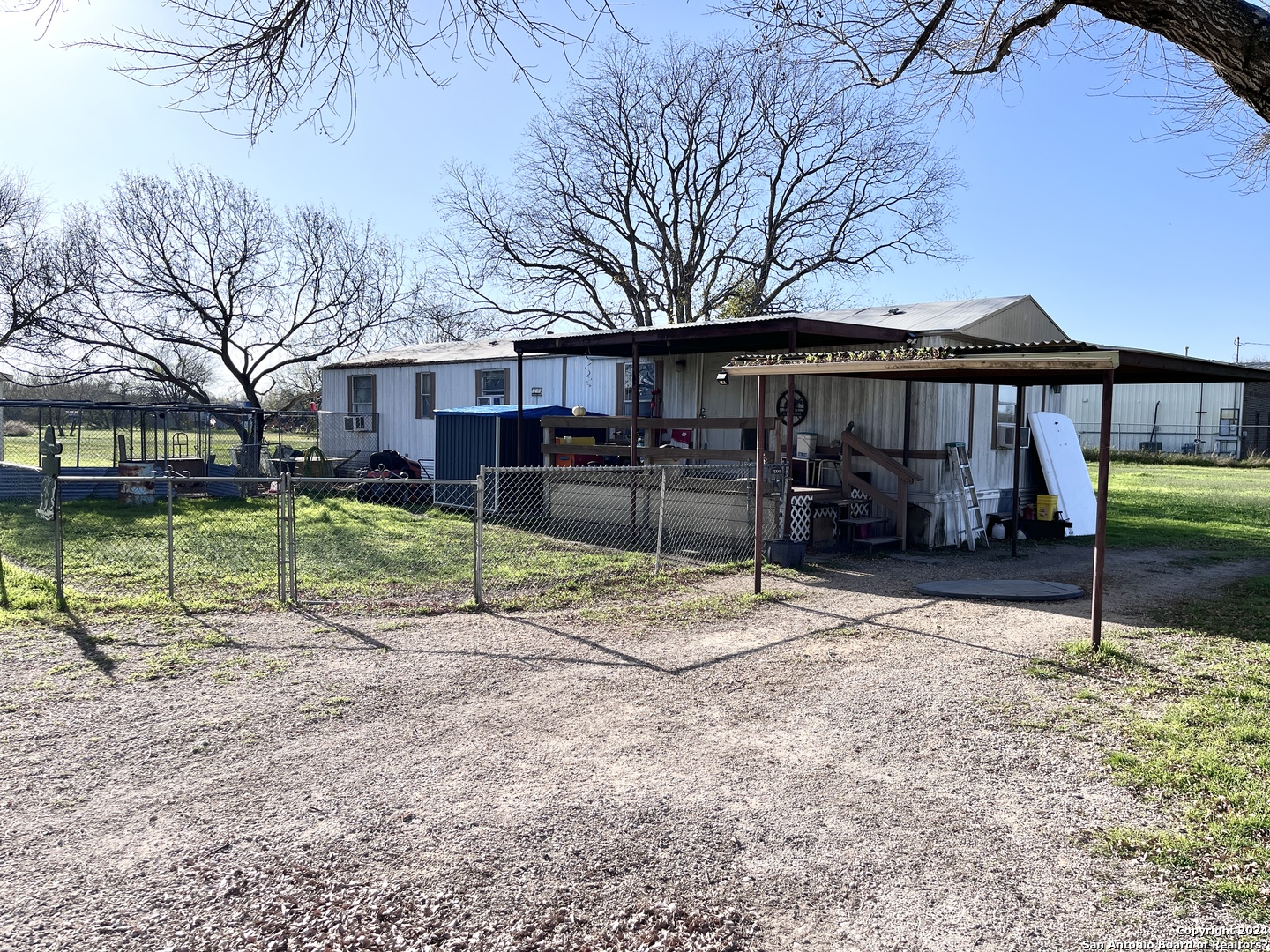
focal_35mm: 26
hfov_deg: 67.3
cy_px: 476
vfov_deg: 53.1
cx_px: 635
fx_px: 954
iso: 50
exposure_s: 1/3521
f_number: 1.6
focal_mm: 5.1
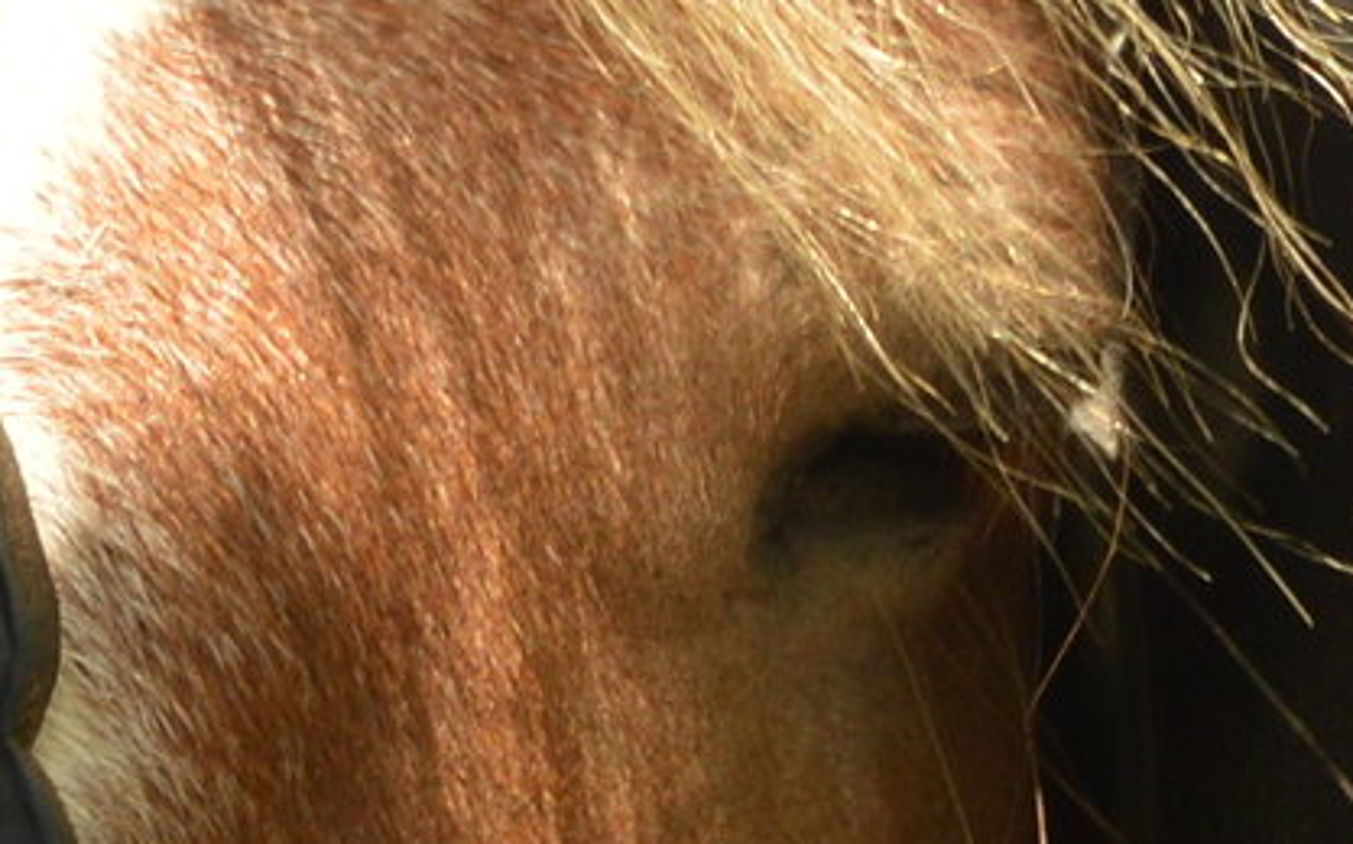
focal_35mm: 607
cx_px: 1869
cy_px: 1584
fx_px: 22355
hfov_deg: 3.5
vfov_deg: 2.2
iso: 200
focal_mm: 55
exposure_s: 1/320
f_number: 5.6
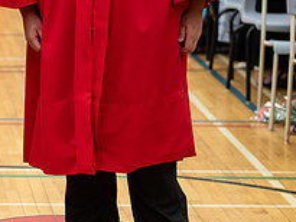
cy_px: 14
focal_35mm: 231
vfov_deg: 6.4
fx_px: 1976
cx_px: -85
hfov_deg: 8.4
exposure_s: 1/200
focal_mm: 85
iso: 1000
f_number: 2.8
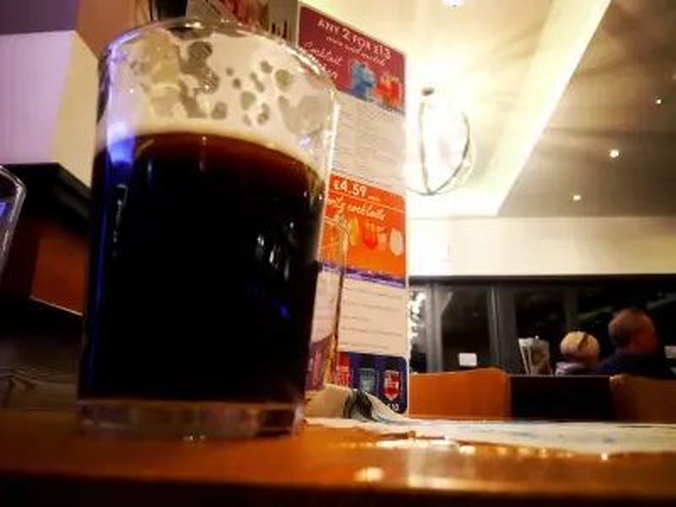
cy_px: 254
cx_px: 338
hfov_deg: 63.4
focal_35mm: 28
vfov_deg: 49.7
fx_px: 547
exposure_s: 1/25.1
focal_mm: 3.54
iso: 803
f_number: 2
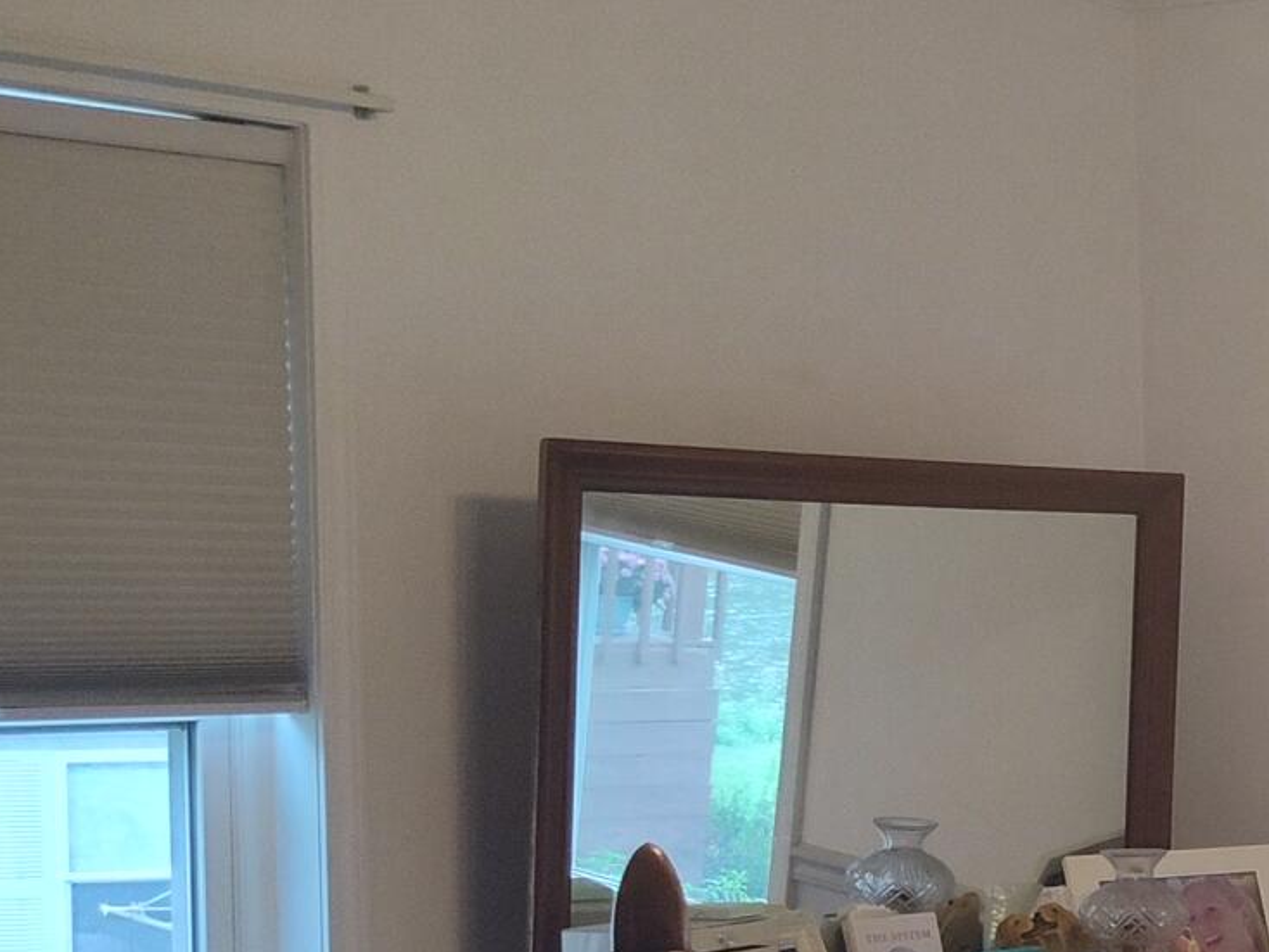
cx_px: 2151
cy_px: 755
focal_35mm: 94
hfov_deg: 17.6
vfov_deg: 15.6
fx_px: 3447
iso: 381
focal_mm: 5.56
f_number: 1.8
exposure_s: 1/120
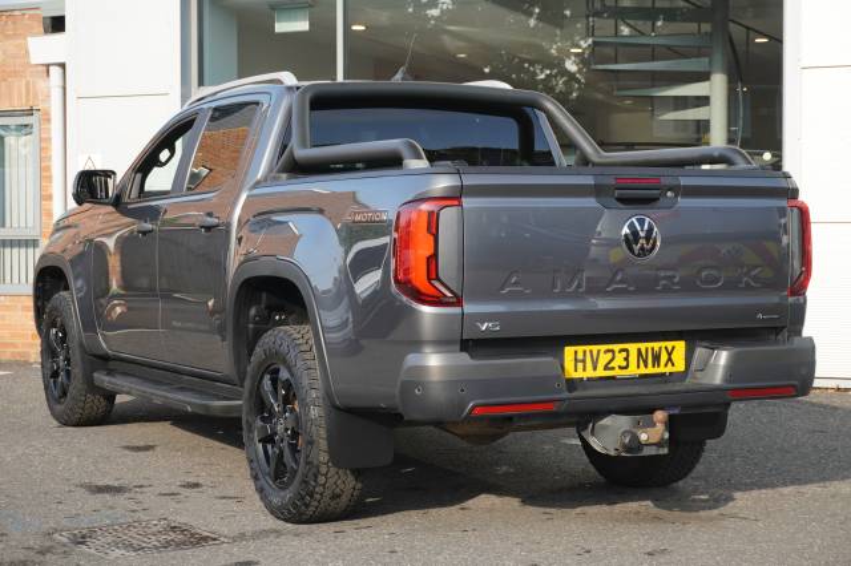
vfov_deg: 21.1
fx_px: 1524
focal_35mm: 64
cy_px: 283
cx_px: 426
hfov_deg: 31.2
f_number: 5.6
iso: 100
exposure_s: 1/90
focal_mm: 43
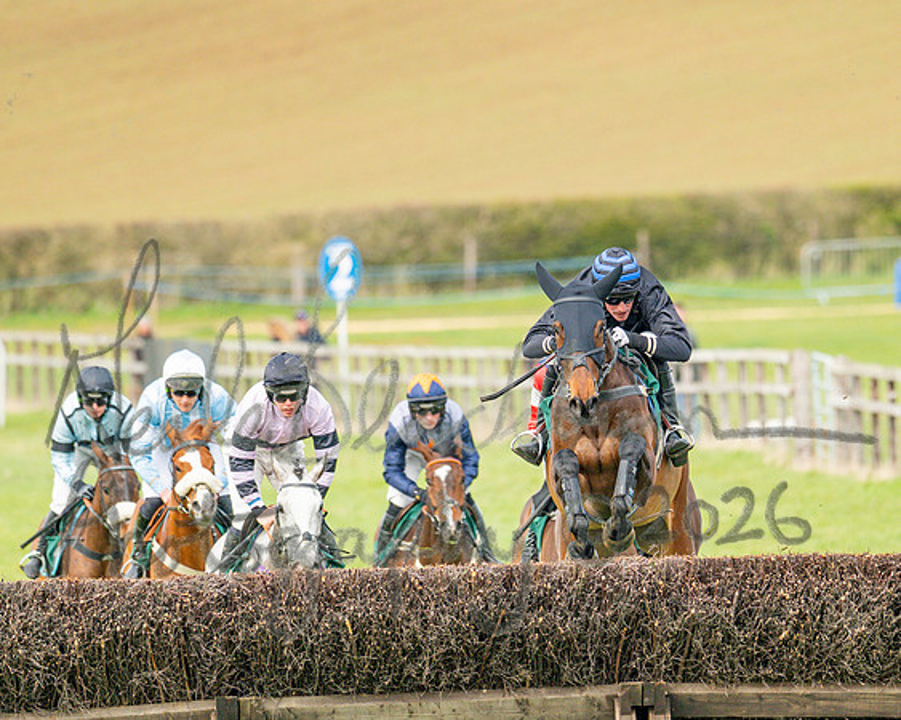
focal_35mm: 831
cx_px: 665
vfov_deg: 1.9
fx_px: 22139
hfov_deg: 2.3
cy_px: 278
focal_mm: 400
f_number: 4.5
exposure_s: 1/1250
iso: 400
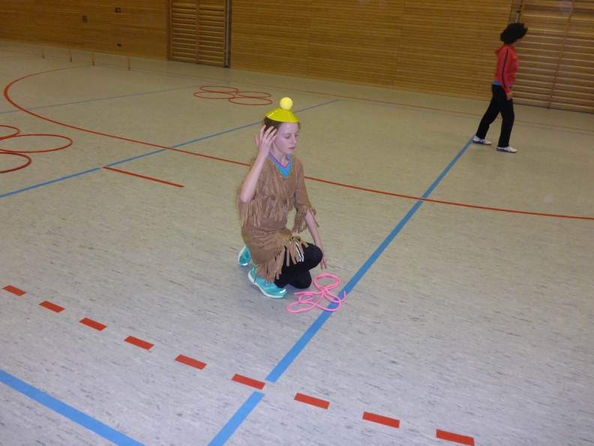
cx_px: 297
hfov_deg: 63.4
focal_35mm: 28
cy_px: 223
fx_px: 480
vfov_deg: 49.7
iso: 640
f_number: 3.3
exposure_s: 1/125
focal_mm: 4.9
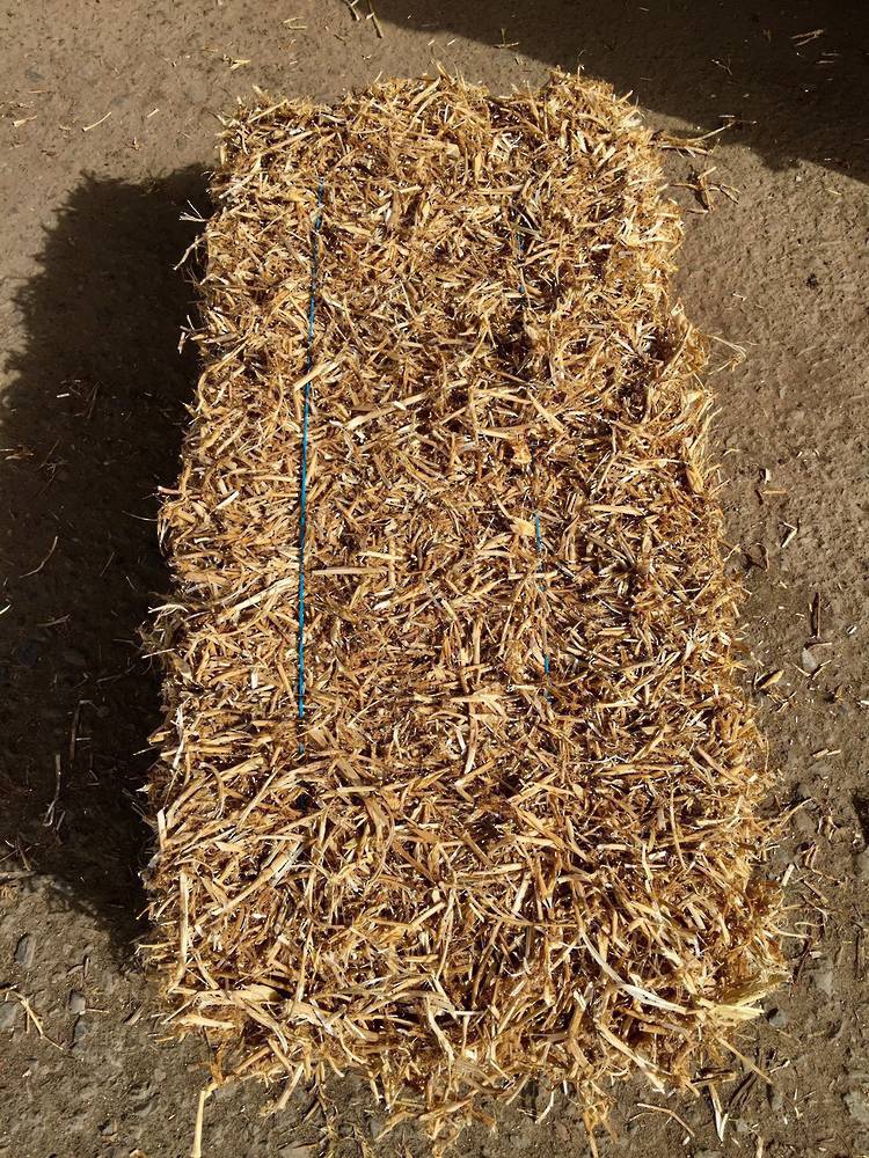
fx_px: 971
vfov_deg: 61.7
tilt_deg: -65.5
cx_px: 434
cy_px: 579
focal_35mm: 29
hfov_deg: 48.2
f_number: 2.2
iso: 32
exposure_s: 1/1980
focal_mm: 4.15
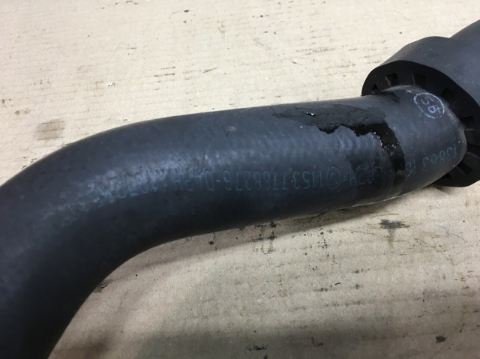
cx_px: 240
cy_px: 180
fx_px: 402
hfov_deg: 61.7
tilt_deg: -49.7
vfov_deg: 48.2
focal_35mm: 29
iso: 100
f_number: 2.2
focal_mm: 4.15
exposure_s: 1/33
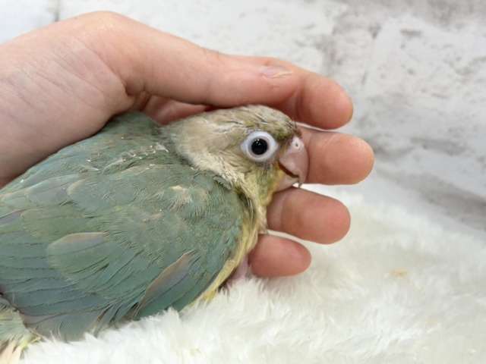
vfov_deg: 28.0
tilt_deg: -16.9
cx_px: 243
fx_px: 730
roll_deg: -10.1
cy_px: 182
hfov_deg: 36.8
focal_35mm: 52
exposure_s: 1/50
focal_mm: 5.96
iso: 64
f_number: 1.6
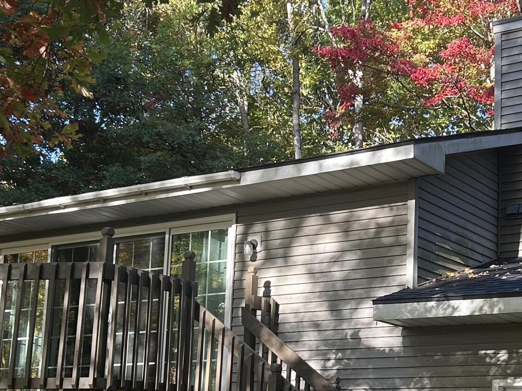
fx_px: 1056
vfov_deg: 20.9
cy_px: 282
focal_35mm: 70
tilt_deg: +9.7
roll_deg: -2.3
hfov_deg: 27.7
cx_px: 319
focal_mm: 5.7
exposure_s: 1/271
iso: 40
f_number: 1.5
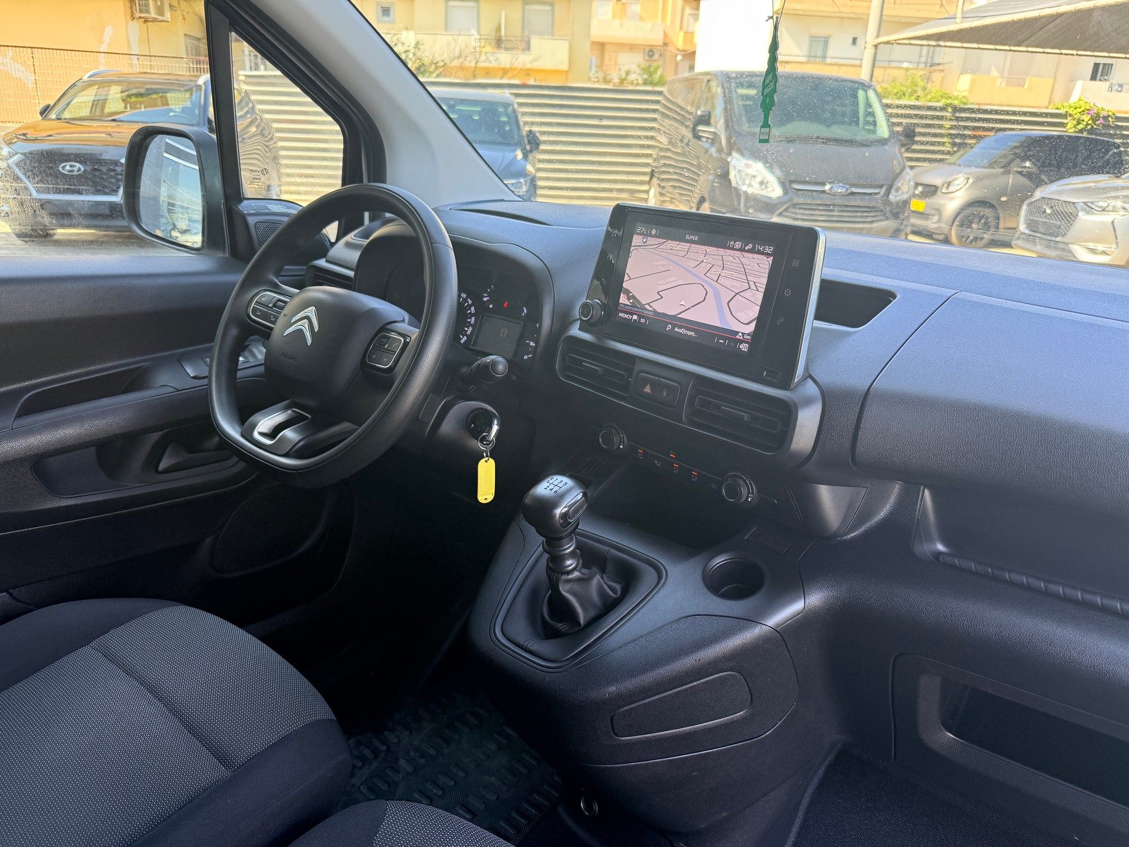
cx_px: 564
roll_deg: -2.3
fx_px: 783
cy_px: 424
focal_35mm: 24
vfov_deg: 56.8
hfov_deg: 71.6
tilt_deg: -20.5
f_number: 1.78
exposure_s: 1/242
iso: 125
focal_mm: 6.76
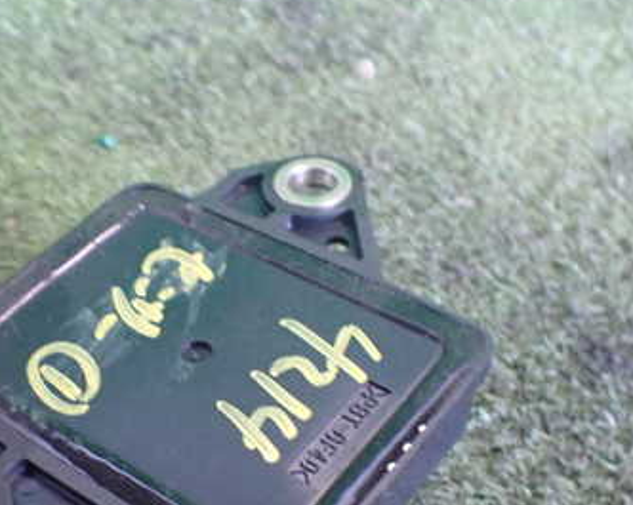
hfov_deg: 34.8
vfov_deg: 28.1
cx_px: 174
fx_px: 992
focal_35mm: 53
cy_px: 385
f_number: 2.3
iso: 800
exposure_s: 1/50
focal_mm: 5.4
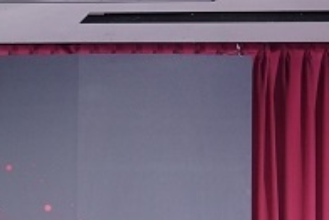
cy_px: 422
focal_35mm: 153
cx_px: -388
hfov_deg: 11.6
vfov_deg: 8.6
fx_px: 1399
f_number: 5.6
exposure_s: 1/125
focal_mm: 30
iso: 2000
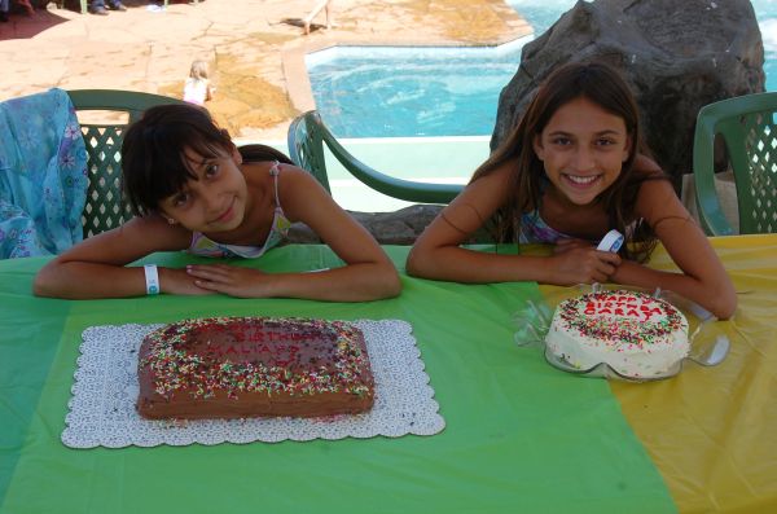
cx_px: 388
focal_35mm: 57
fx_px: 1227
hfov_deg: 35.1
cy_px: 257
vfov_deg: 23.7
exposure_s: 1/200
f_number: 7.1
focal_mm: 38
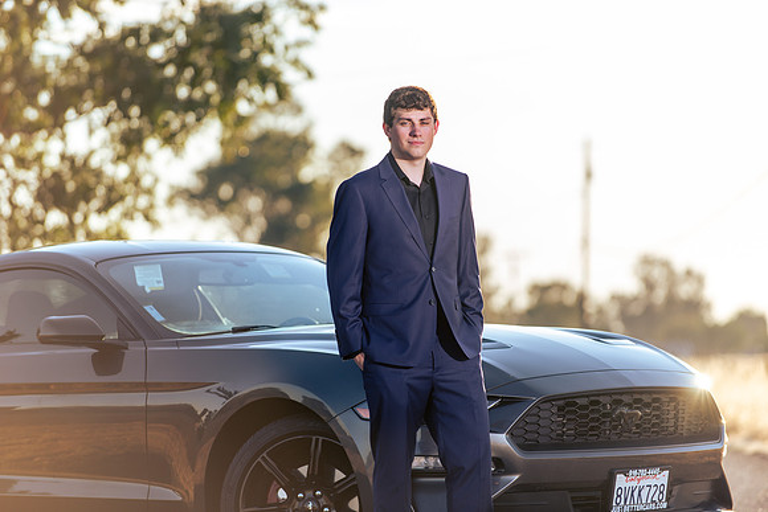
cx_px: 384
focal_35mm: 200
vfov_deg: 6.9
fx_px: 4267
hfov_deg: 10.3
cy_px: 256
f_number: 4
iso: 31
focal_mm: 200
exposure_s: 1/250
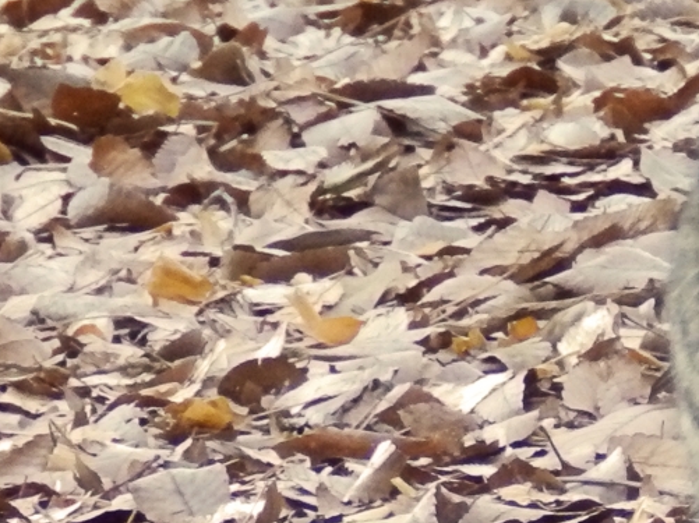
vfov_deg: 1.5
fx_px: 19674
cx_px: 932
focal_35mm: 975
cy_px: 407
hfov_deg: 2.0
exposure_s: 1/50
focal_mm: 54.6
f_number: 5.4
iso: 800
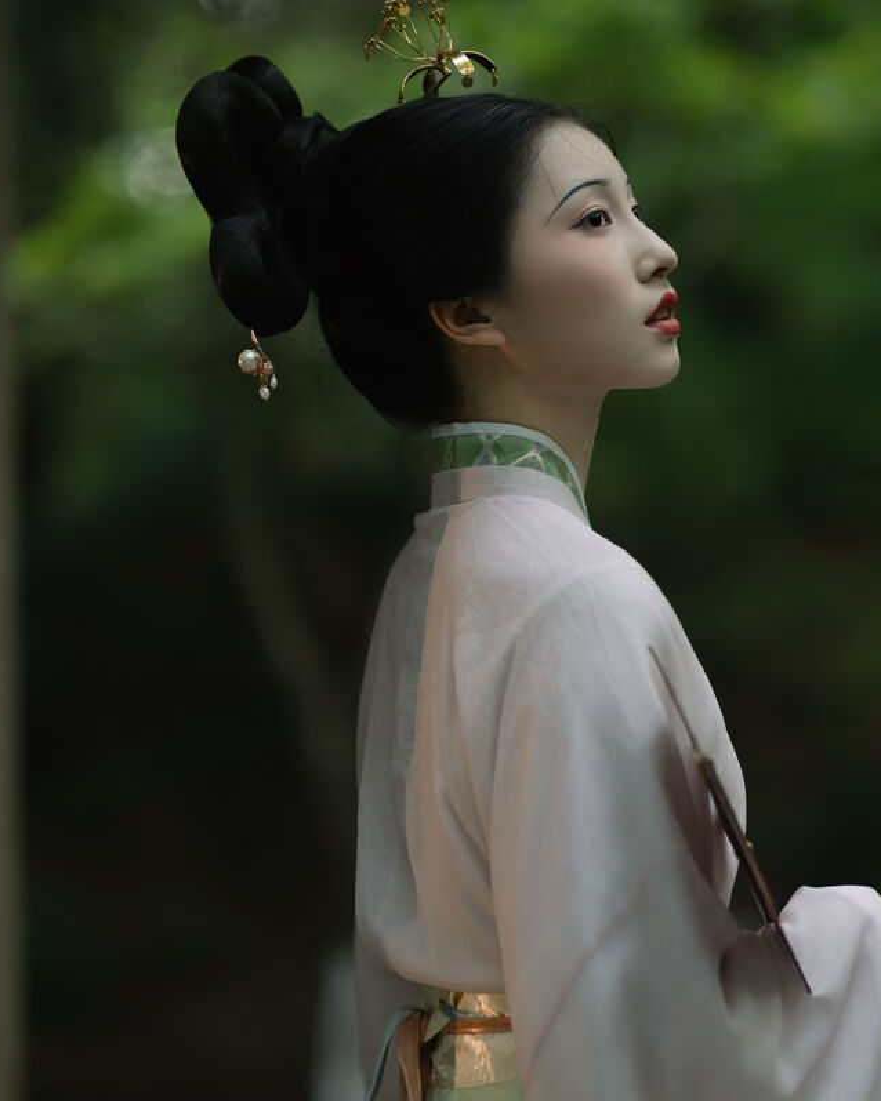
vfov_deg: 16.0
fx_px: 3913
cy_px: 550
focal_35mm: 120
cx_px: 395
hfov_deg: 12.8
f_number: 1.8
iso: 100
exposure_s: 1/40
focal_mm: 85
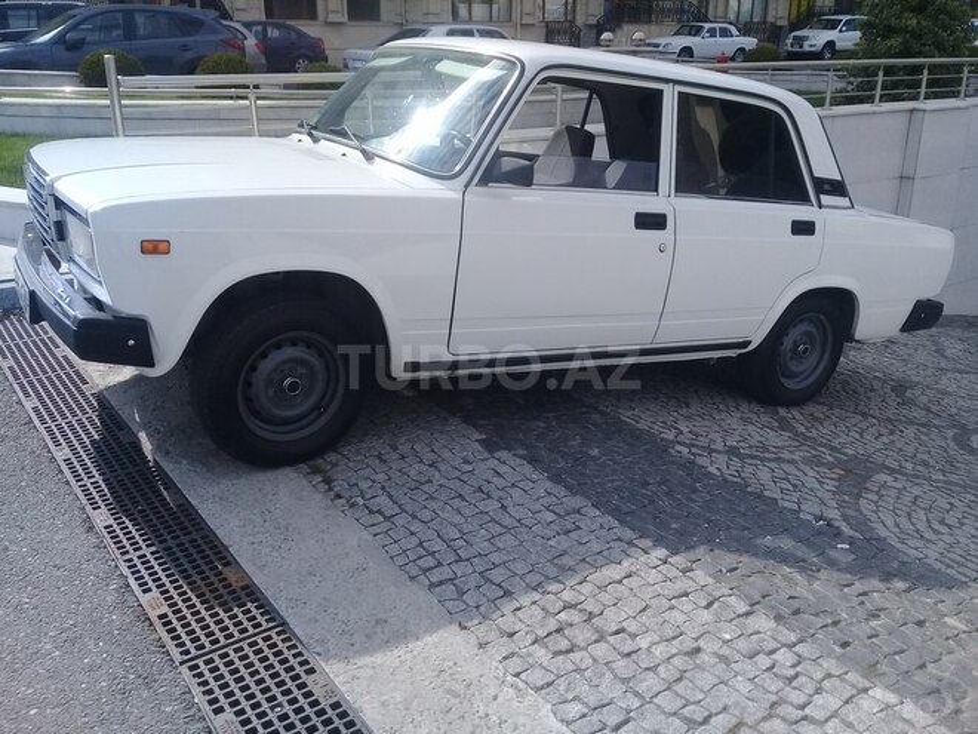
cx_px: 489
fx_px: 876
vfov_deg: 45.4
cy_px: 367
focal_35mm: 31
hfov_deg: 58.4
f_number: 2.2
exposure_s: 1/1391
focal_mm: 3.3
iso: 50
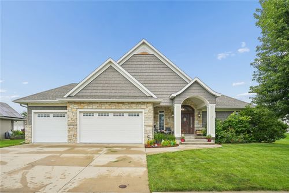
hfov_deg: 90.0
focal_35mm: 18
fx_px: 144
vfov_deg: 67.3
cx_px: 144
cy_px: 96
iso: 400
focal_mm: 18
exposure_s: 1/1250
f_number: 8
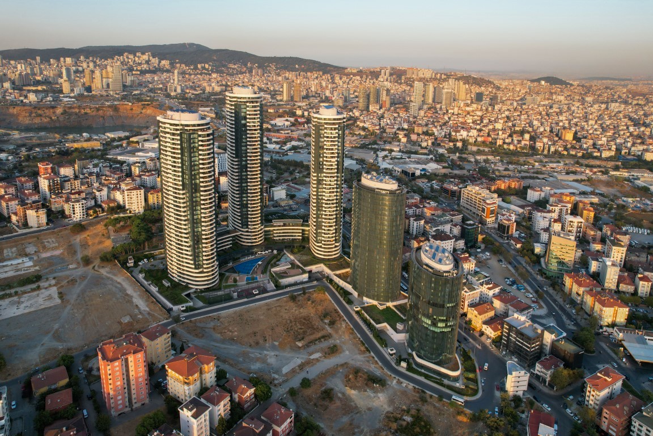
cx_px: 326
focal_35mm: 22
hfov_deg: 78.6
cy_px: 218
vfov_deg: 57.2
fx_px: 399
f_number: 2.8
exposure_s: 1/400
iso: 140
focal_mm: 8.38
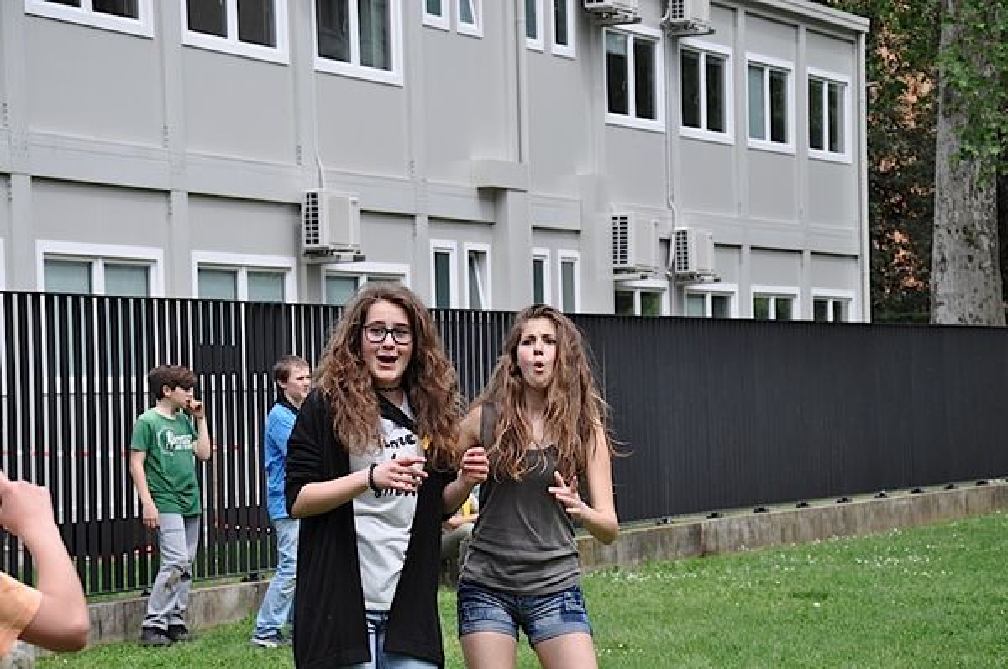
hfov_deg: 18.2
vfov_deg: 12.1
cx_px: 504
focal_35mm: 112
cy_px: 334
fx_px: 3145
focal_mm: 75
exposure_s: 1/250
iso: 200
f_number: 8
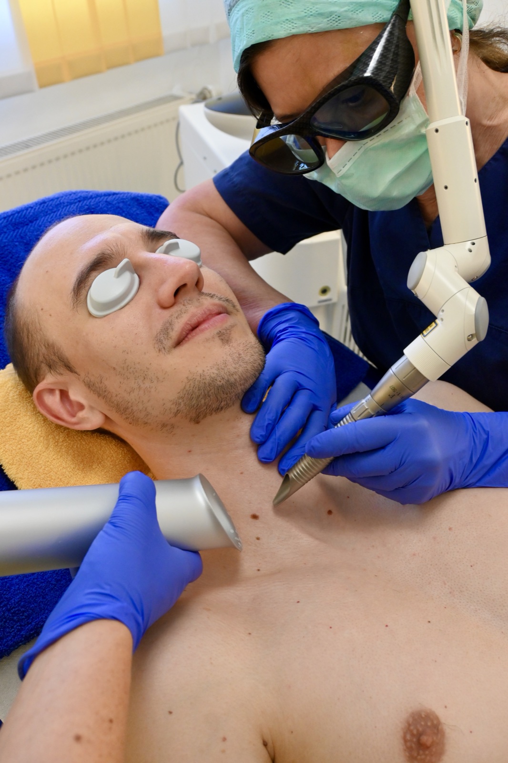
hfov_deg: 41.7
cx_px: 254
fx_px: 667
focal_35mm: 32
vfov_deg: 59.5
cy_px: 382
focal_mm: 21
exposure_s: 1/100
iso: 1600
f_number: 5
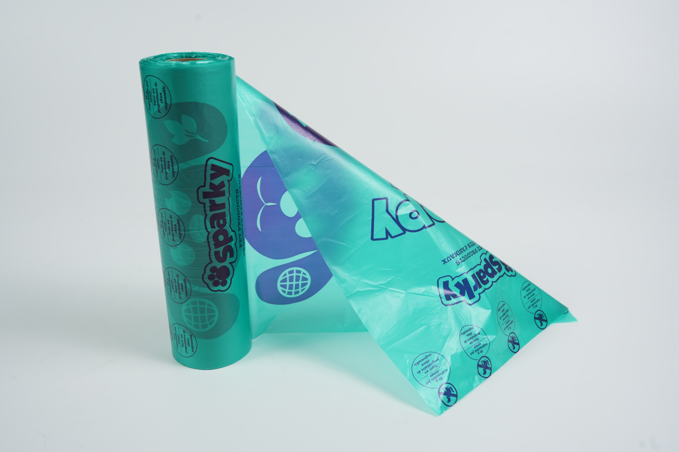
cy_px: 226
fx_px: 660
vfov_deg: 37.9
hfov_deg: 54.4
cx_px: 340
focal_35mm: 35
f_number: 8
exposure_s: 1/80
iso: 320
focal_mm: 35
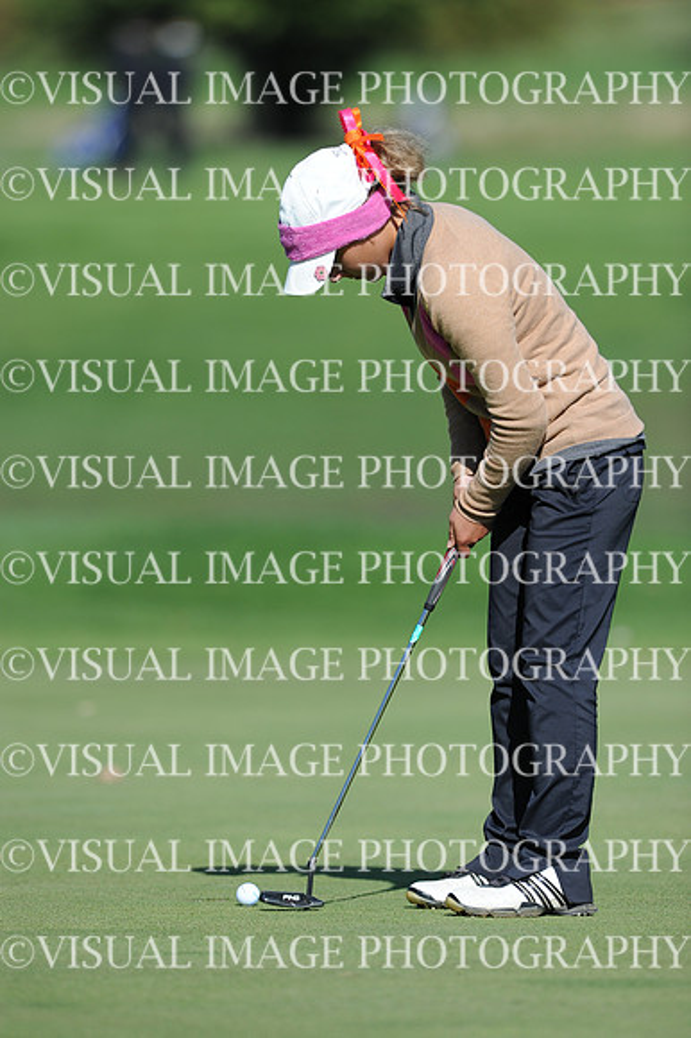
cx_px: 346
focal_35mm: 400
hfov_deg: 3.4
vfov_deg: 5.2
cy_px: 519
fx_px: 11530
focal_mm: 400
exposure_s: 1/5000
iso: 500
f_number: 4.5
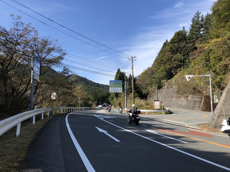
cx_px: 115
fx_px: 186
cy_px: 86
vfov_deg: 49.7
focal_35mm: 28
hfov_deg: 63.4
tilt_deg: +5.9
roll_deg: +0.5
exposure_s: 1/1297
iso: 20
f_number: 1.8
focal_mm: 3.99
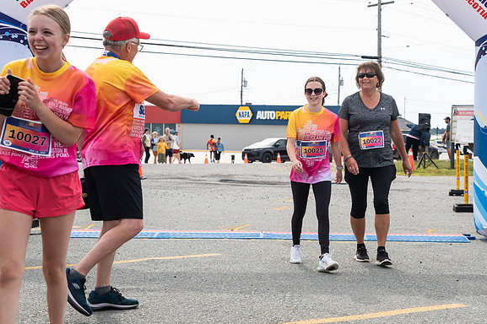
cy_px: 120
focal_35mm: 73
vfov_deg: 18.6
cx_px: 334
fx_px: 987
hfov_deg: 27.5
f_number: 4
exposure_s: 1/3200
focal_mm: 52
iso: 800
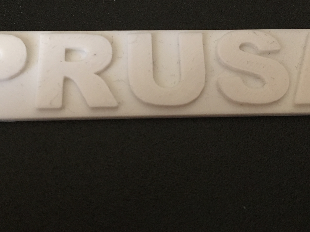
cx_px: 155
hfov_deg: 42.1
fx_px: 403
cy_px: 72
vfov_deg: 31.9
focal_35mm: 45
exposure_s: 1/33
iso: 200
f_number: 2.2
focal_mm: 4.15
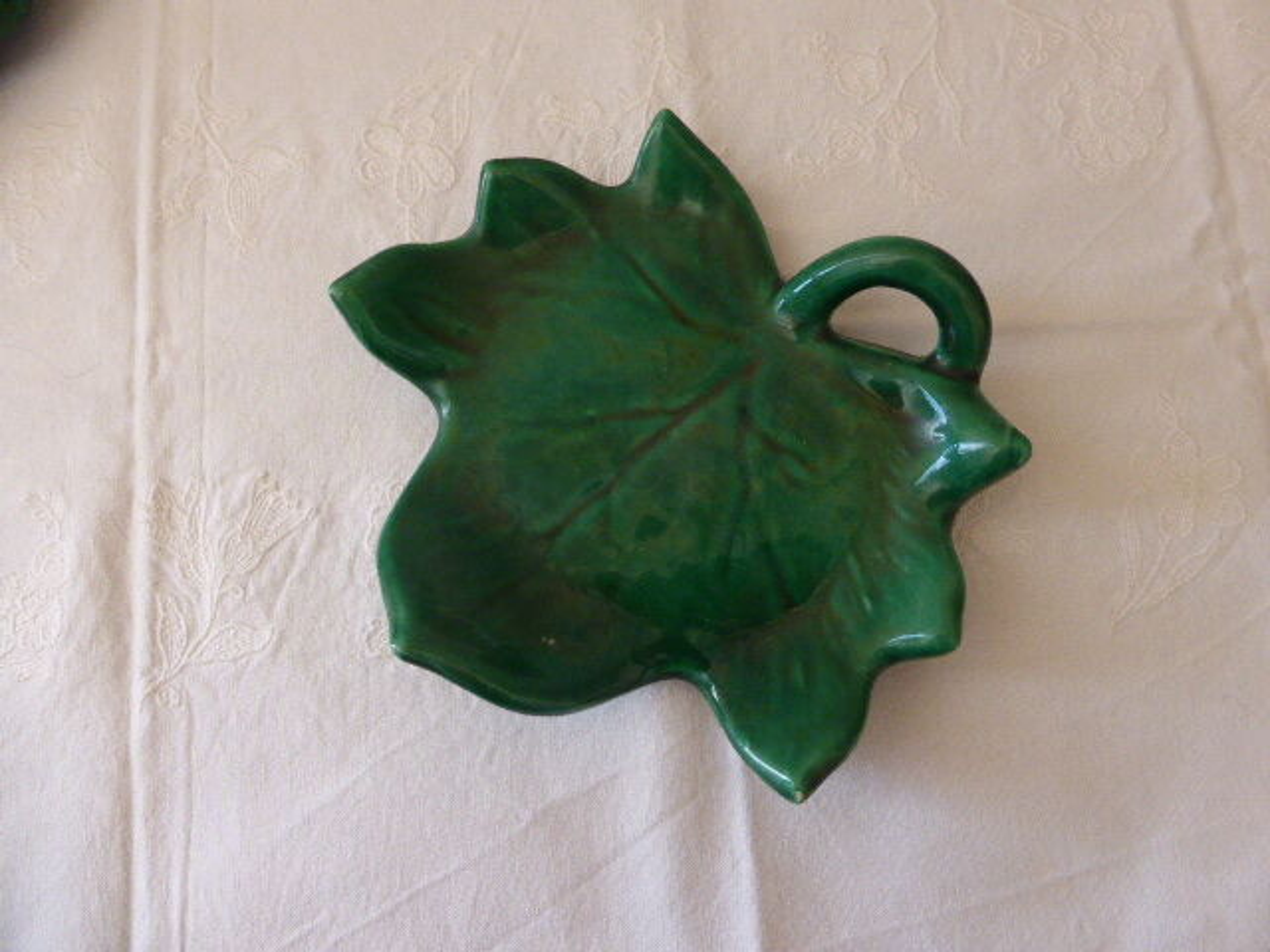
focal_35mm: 25
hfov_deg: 69.4
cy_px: 476
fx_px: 917
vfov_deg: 54.9
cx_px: 635
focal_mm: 4.3
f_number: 3.3
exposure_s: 1/60
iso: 320
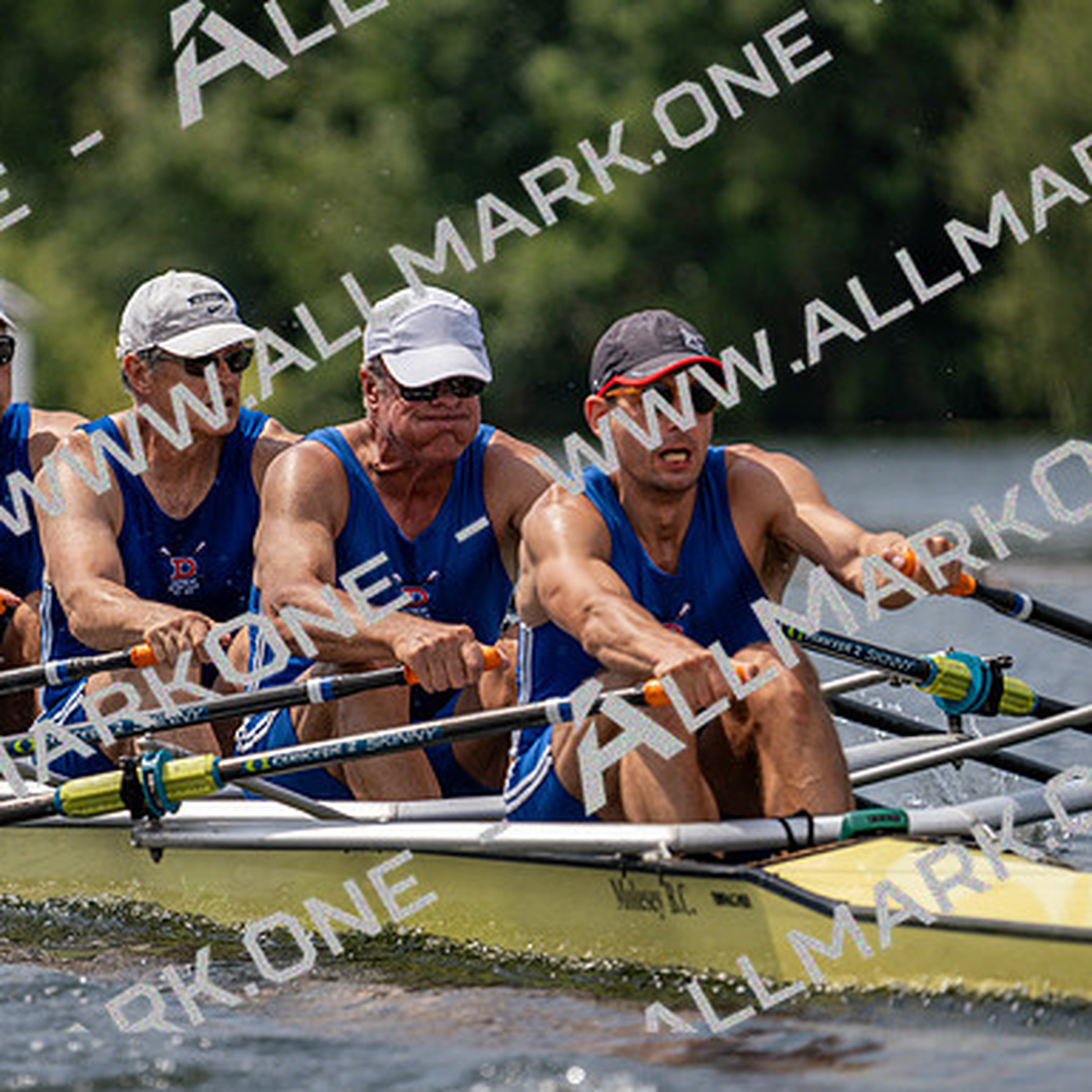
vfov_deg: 3.4
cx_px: 327
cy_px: 545
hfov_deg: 3.4
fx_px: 18309
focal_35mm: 513
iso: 200
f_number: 6.3
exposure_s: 1/1600
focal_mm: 400
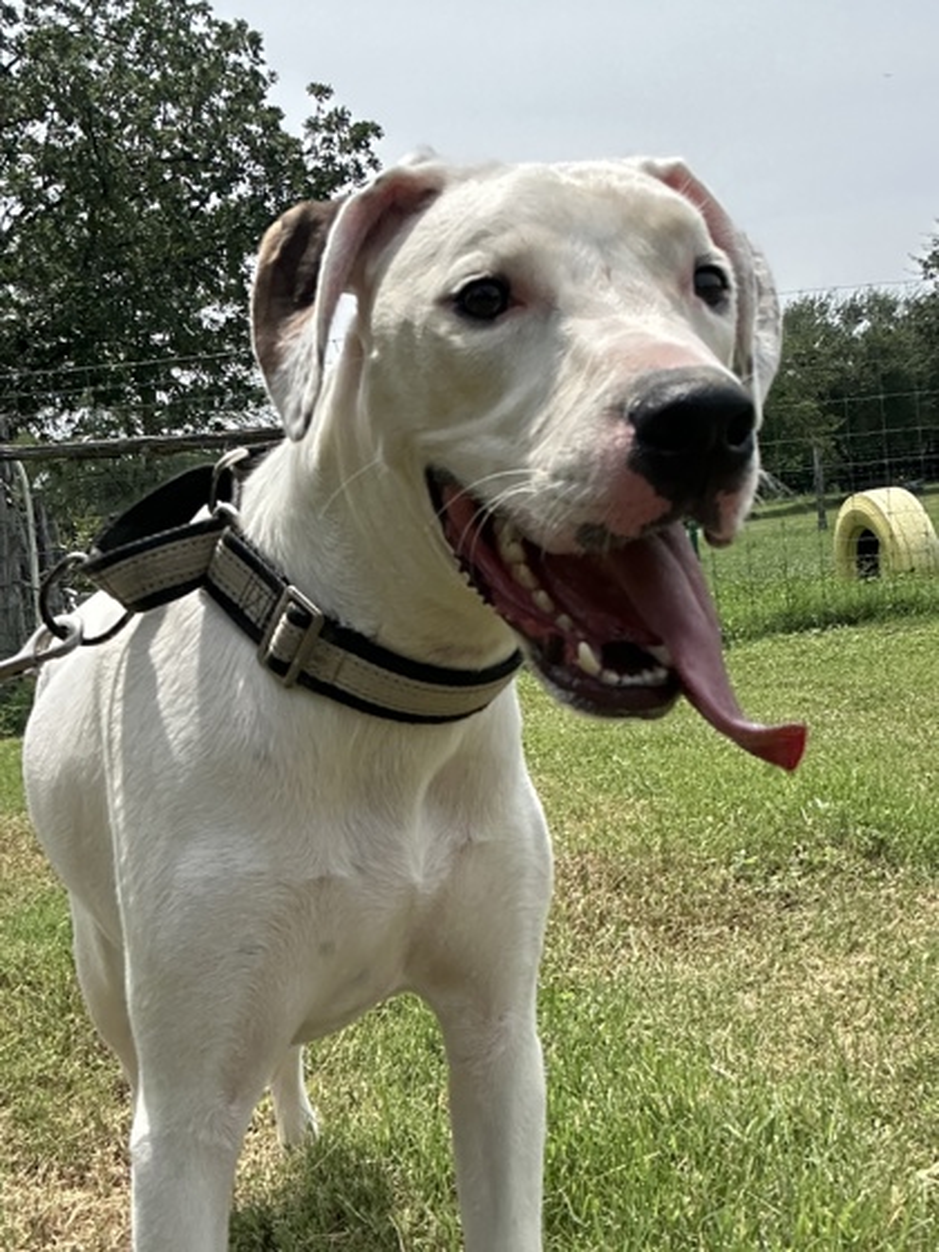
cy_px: 626
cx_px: 470
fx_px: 1085
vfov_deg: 60.0
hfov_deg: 46.8
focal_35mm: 30
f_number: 1.9
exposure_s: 1/1458
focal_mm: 2.69
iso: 25
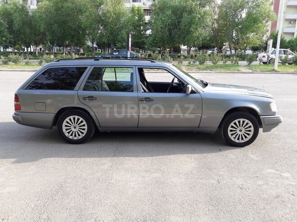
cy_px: 111
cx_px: 148
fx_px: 240
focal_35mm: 28
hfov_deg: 63.4
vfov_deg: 49.7
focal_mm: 3.7
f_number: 1.9
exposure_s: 1/323
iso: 40
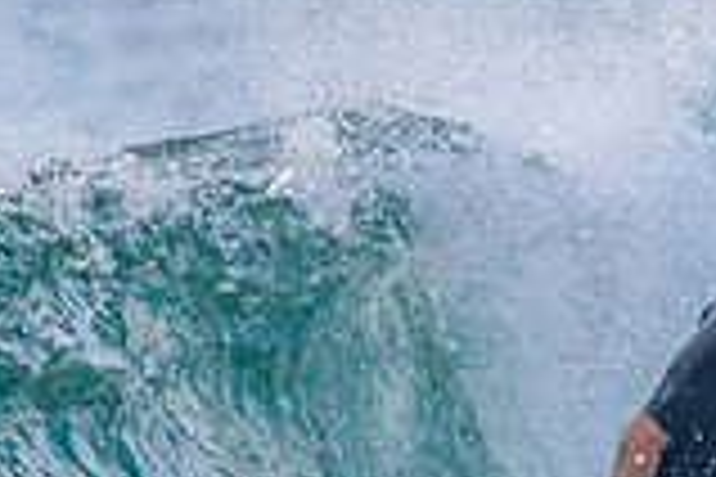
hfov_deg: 0.9
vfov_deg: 0.6
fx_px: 44428
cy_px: 489
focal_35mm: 2234
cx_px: 470
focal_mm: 500
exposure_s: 1/2000
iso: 800
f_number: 5.6
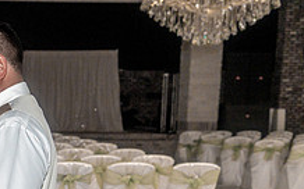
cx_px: -89
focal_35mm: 95
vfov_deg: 13.4
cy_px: 220
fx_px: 787
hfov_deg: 20.1
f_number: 4
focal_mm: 35
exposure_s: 1/250
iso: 2000
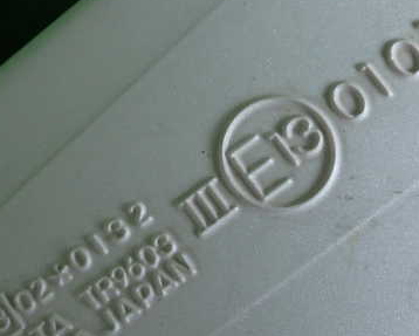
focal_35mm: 67
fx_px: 832
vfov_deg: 22.8
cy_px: 190
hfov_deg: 28.3
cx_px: 211
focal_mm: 7.31
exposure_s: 1/125
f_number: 2.8
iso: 160
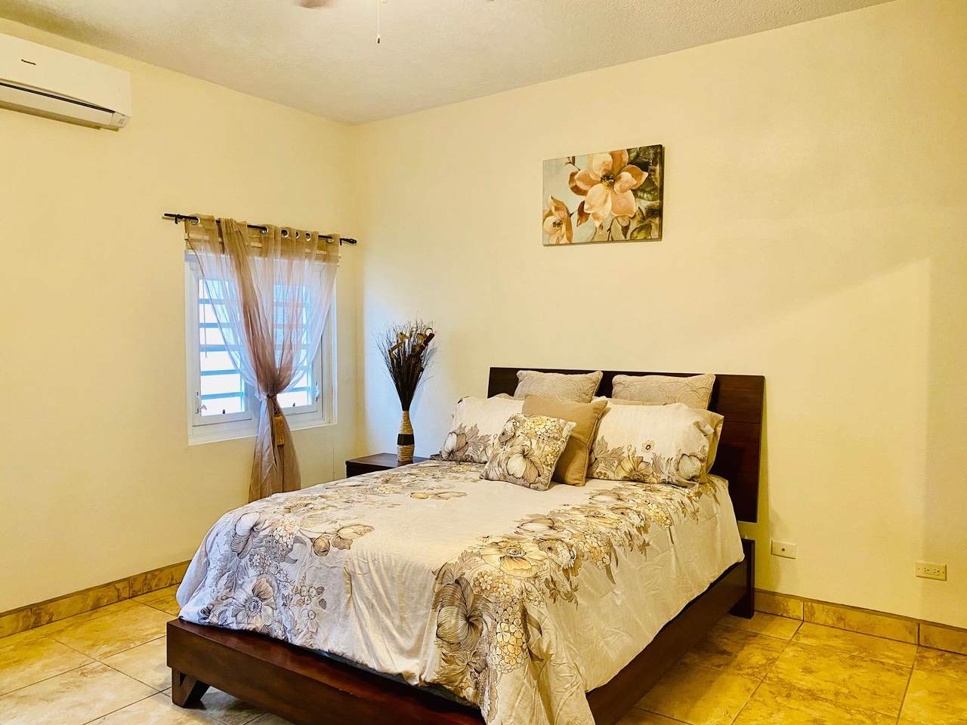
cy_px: 362
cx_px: 484
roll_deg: -0.1
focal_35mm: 26
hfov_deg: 67.3
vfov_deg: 53.1
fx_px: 726
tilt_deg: -2.3
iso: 250
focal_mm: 4.25
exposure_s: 1/60
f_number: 1.8
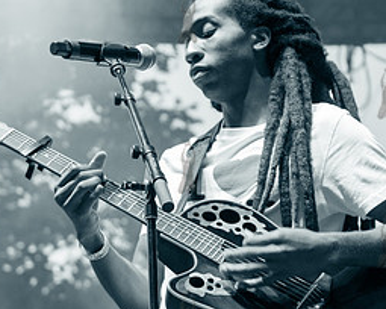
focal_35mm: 144
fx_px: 1645
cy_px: 164
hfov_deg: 13.4
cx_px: 226
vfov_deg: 10.7
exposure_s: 1/200
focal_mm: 52
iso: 3200
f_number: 3.5
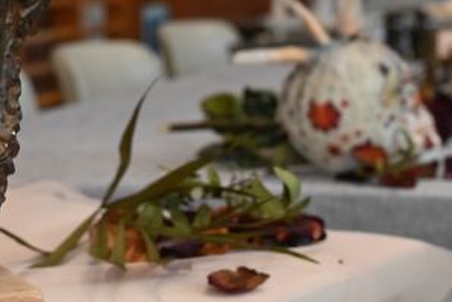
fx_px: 1382
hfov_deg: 18.5
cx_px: 133
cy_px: 100
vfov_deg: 12.5
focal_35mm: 110
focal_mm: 41
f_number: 6.3
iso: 1600
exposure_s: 1/160
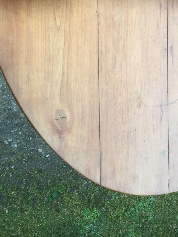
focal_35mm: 29
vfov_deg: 61.7
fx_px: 199
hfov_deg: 48.2
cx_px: 89
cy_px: 118
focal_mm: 4.15
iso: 40
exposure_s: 1/50
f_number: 2.2
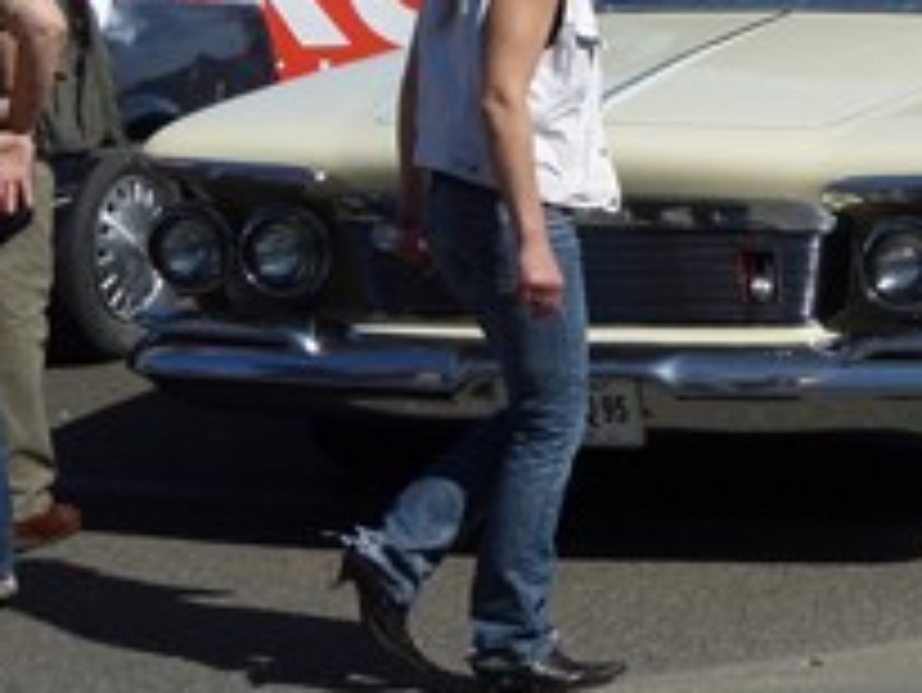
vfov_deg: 11.2
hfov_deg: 14.4
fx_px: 3491
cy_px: 14
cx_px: 1232
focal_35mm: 131
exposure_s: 1/800
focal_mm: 7.6
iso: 80
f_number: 4.1
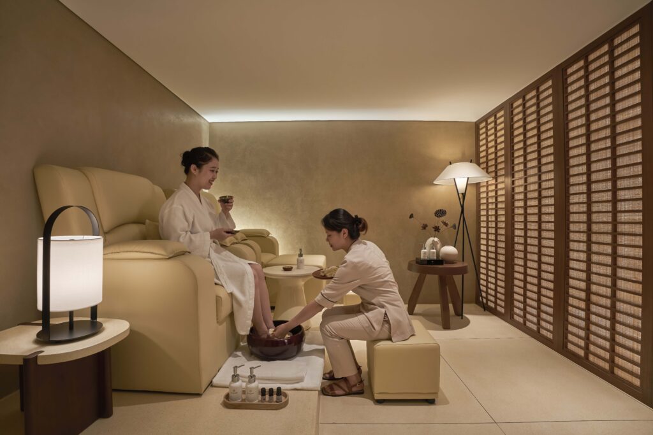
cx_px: 326
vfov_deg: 73.8
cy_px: 218
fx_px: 290
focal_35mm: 16
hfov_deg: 96.7
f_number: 7.1
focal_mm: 16
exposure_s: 1/10
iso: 250
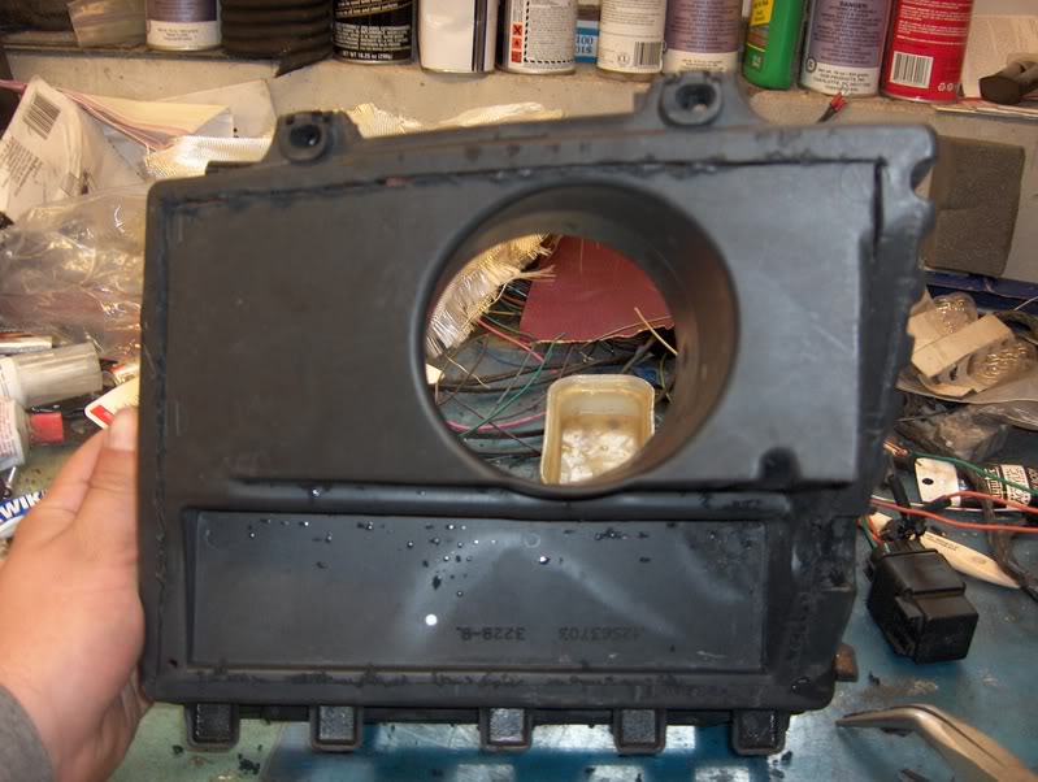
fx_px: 1171
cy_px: 391
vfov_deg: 36.9
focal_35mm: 39
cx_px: 519
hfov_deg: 47.8
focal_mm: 8
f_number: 2.8
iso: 100
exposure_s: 1/60
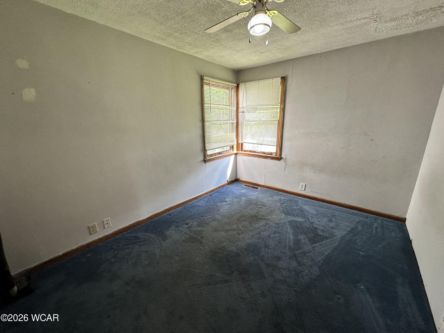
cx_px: 222
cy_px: 166
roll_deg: +0.7
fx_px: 180
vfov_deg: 85.7
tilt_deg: -14.9
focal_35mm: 14
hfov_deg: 102.1
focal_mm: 2.22
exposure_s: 1/120
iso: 125
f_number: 2.2
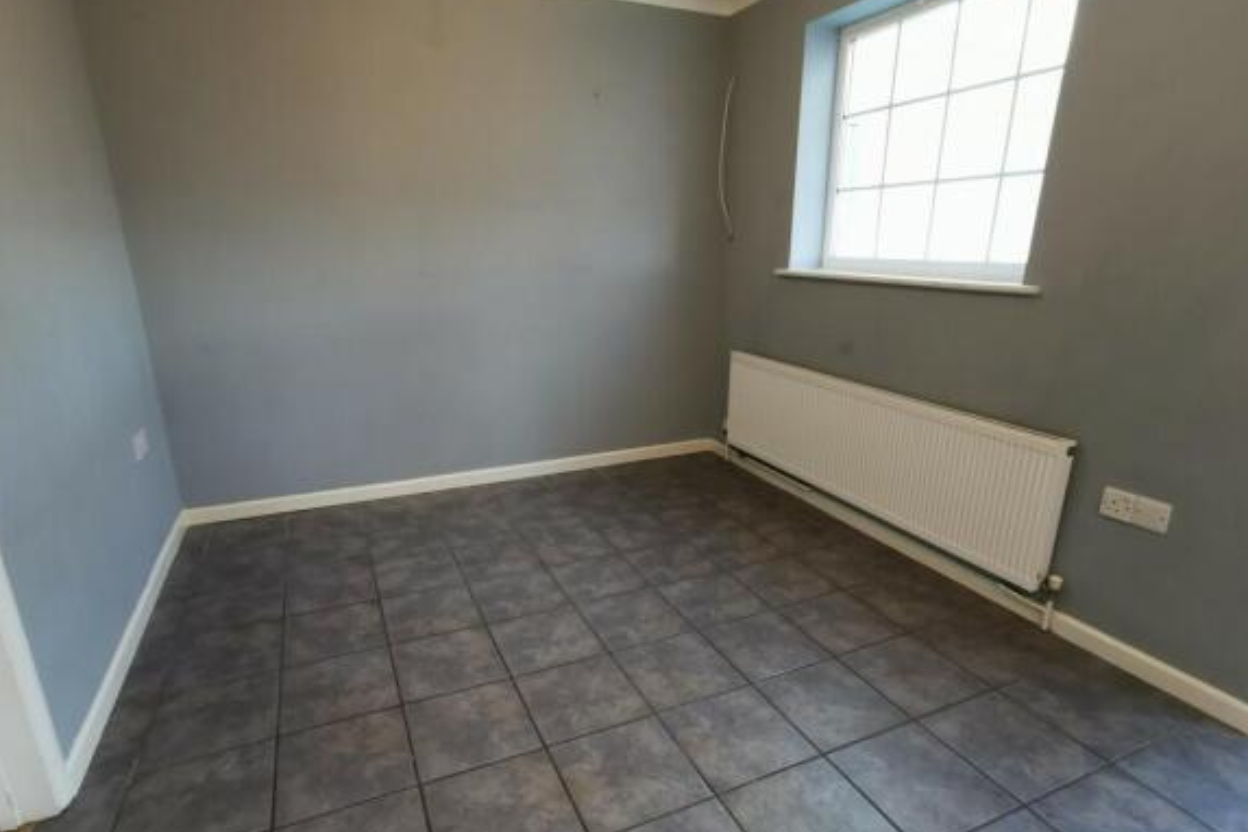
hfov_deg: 90.0
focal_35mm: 18
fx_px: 624
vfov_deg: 67.3
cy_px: 448
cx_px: 617
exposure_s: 1/33.3
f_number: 2.2
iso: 320
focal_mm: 2.26
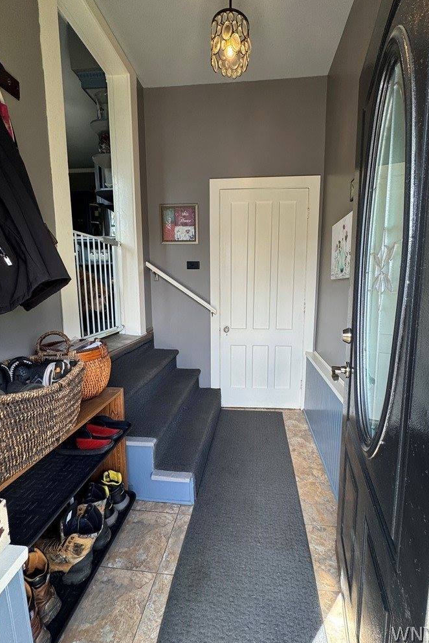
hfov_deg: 77.2
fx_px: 268
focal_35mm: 15
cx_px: 234
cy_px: 318
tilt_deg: -8.0
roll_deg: +0.7
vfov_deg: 100.4
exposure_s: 1/120
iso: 64
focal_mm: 2.22
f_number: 2.2
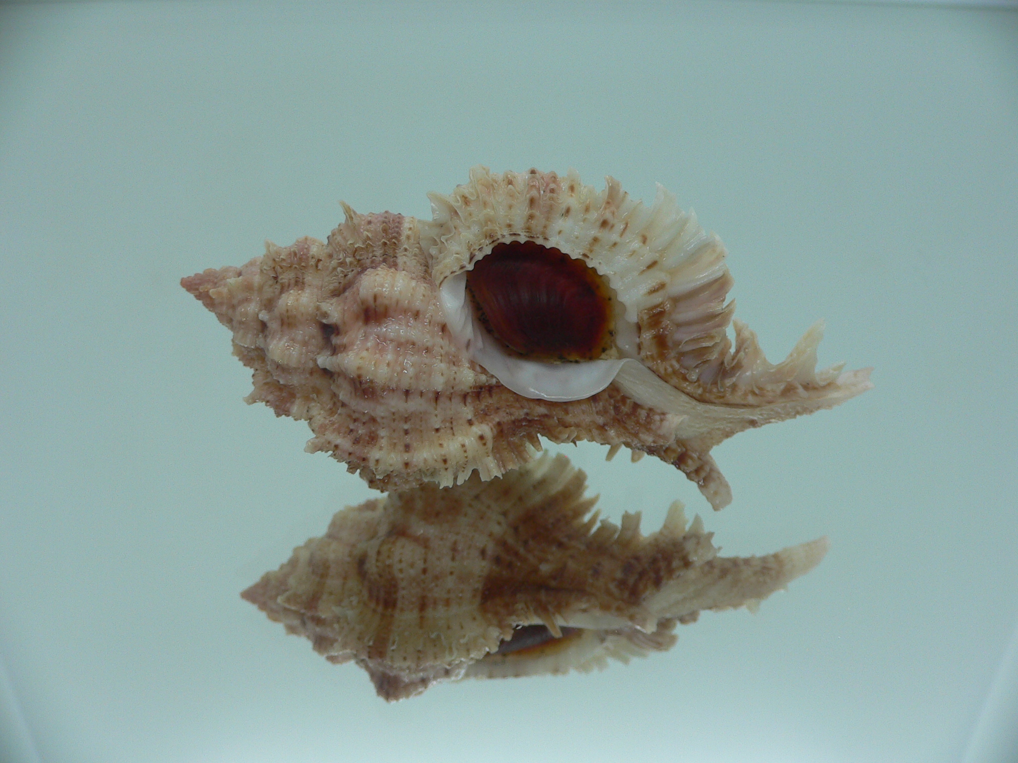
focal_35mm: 35
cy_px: 382
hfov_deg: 52.6
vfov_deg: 40.7
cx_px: 509
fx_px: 1029
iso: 80
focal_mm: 4.6
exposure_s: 1/60
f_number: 2.8
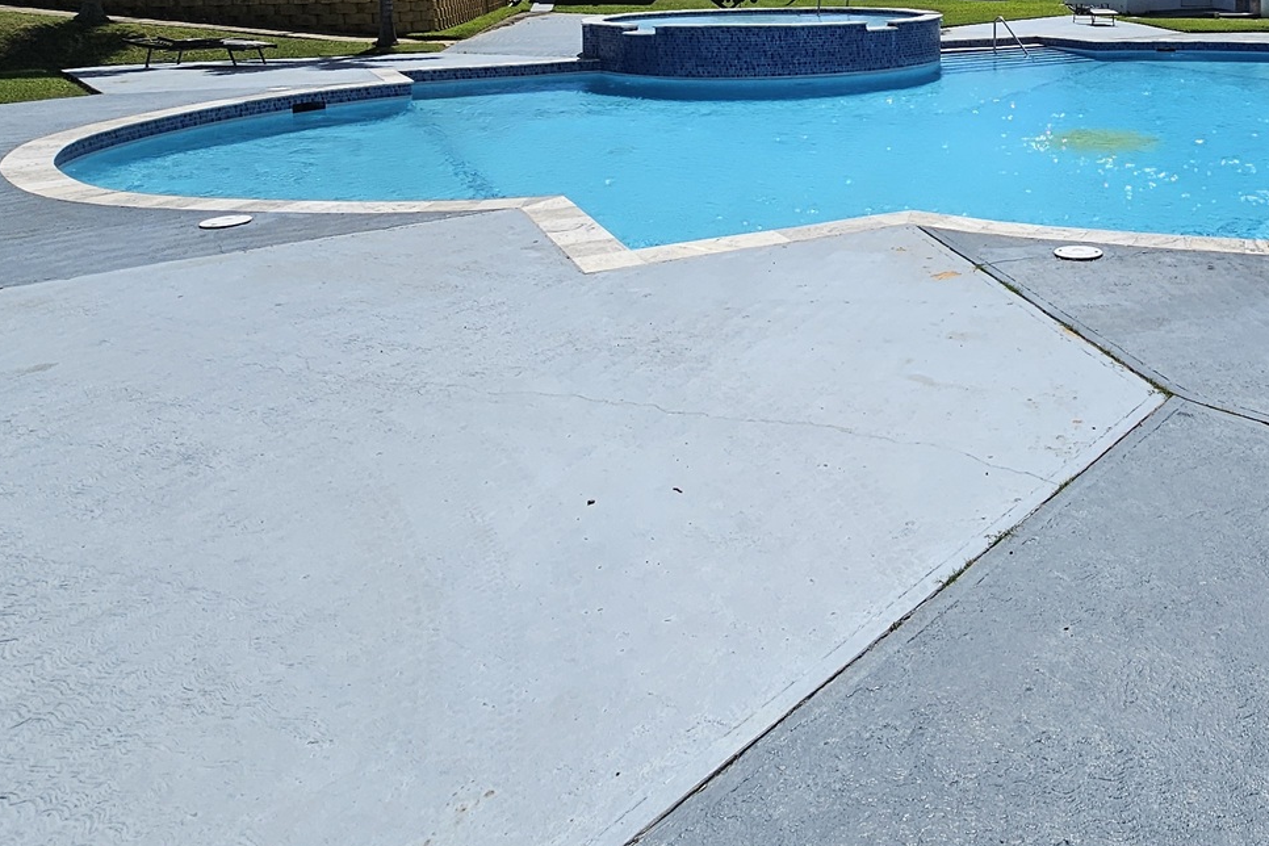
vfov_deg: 42.5
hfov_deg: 60.8
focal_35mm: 28
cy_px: 84
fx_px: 987
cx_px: 992
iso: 50
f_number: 2.2
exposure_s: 1/5758
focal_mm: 2.2
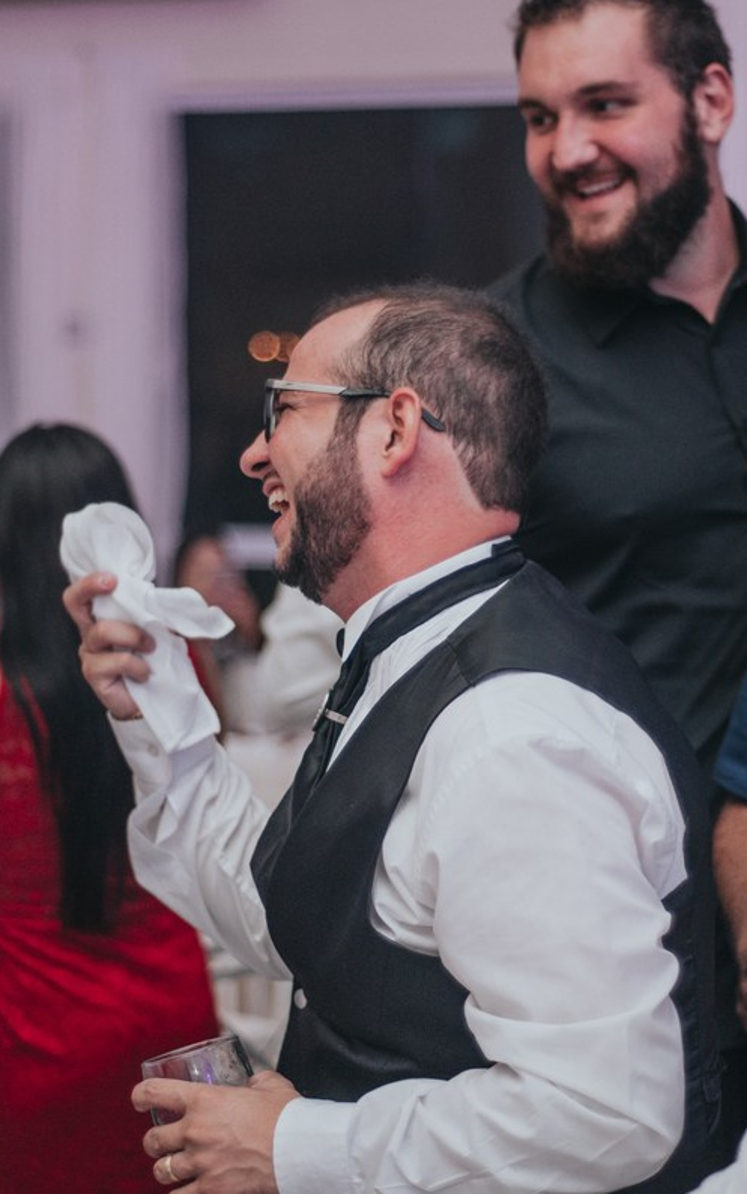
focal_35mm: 77
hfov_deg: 17.0
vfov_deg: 26.8
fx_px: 2505
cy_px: 596
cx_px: 374
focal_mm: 50
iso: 1600
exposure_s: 1/200
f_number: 1.8
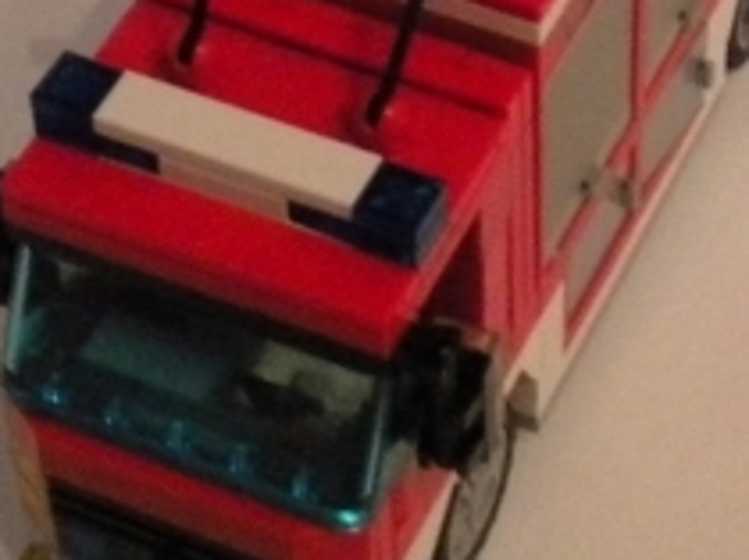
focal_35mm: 125
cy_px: -82
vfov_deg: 11.6
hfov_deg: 15.8
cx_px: 414
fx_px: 2702
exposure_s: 1/24
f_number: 3.5
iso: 800
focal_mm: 7.4
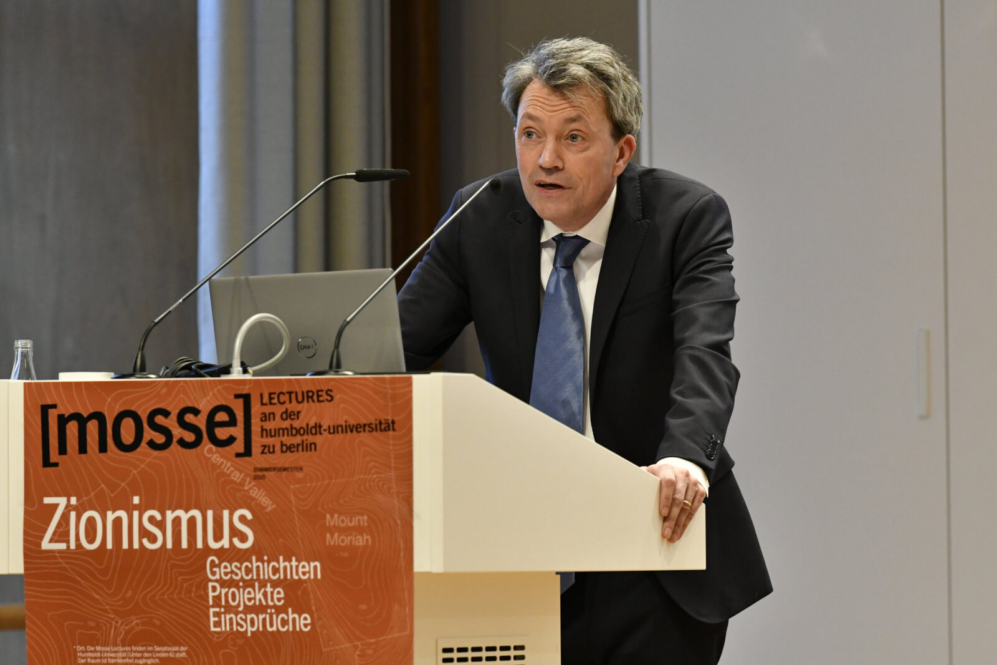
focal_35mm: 278
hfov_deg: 7.4
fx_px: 7683
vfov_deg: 5.0
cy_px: 332
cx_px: 498
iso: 3200
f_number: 4.5
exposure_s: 1/320
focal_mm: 185
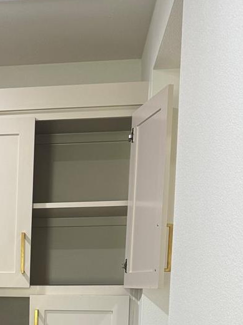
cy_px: 355
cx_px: -51
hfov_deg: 19.5
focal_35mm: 71
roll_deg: -1.3
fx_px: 665
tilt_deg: -4.7
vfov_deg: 25.5
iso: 125
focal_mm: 6.76
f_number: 1.78
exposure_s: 1/60
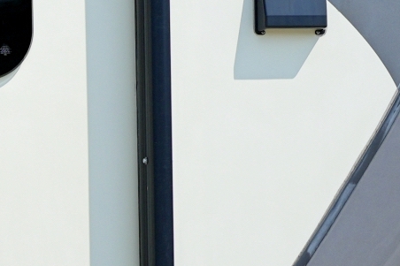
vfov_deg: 4.1
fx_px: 3687
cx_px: -781
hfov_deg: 5.8
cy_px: 260
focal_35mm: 332
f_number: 2.8
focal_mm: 50
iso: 100
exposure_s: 1/2000
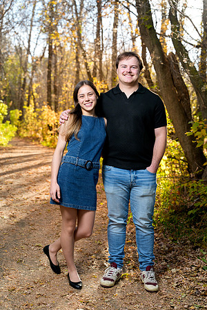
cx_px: 104
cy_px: 155
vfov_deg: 36.2
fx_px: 474
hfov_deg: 24.6
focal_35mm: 55
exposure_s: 1/160
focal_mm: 55
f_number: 3.5
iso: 400
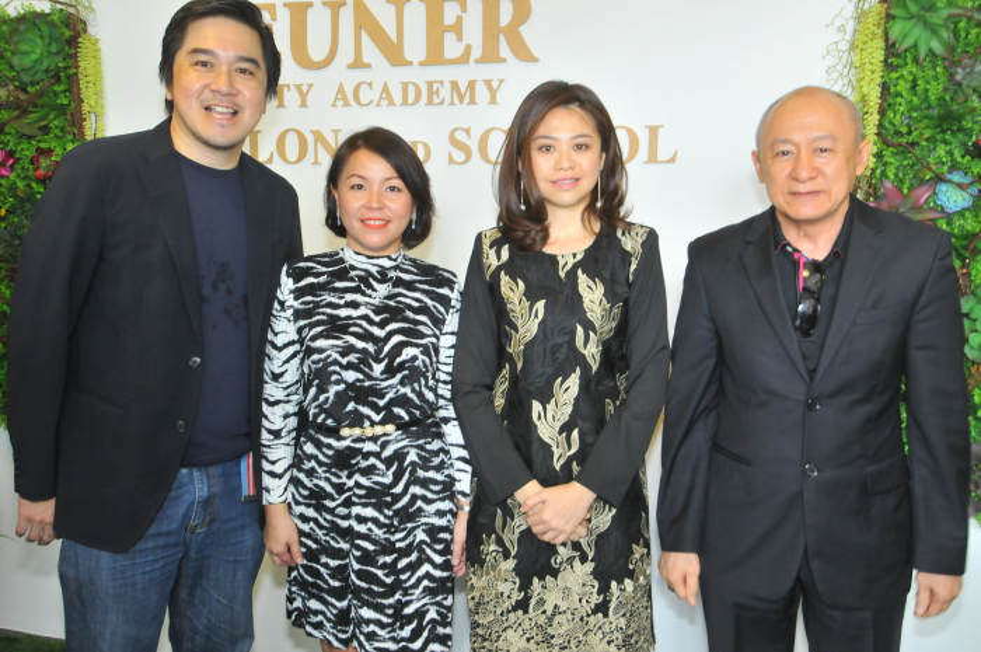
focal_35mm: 36
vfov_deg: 36.8
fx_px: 980
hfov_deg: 53.2
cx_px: 490
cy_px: 326
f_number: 5.6
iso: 800
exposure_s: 1/50
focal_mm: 24
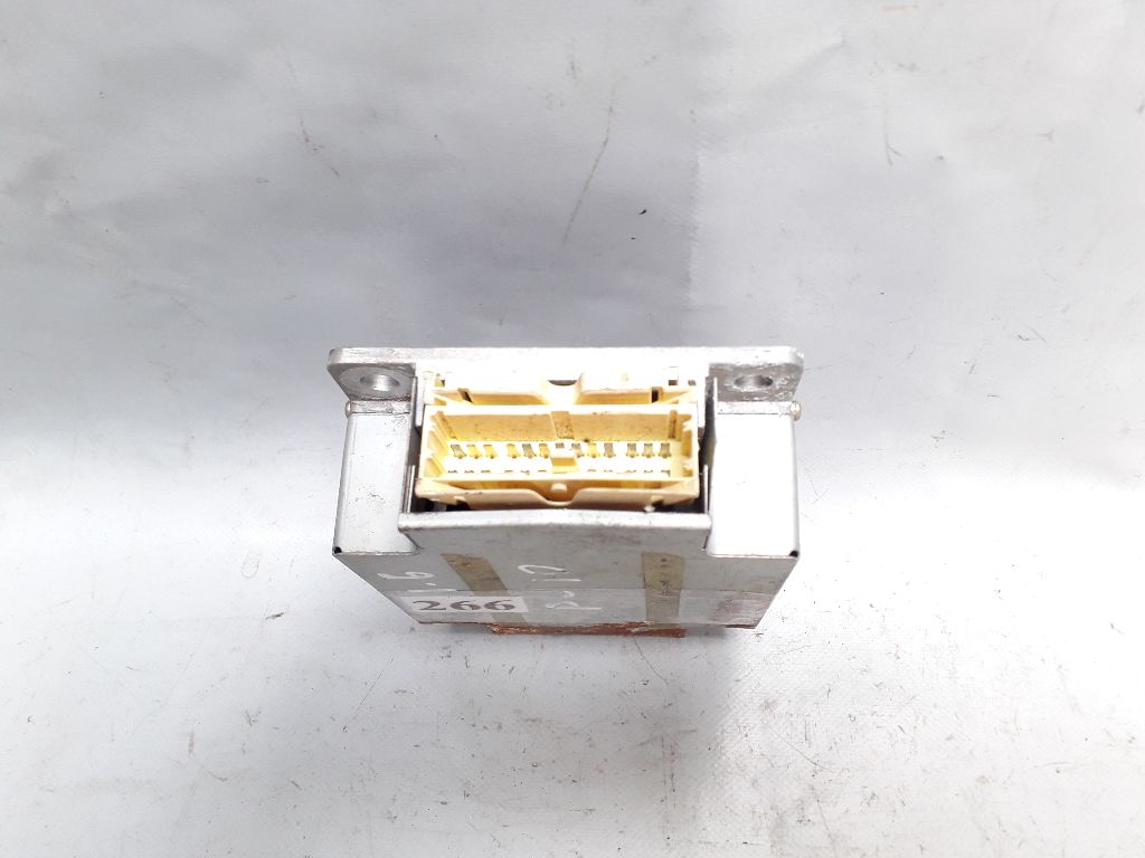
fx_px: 893
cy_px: 429
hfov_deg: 65.3
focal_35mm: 27
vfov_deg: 51.4
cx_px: 572
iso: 100
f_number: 1.9
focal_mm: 3.6
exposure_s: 1/50
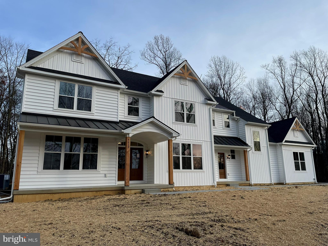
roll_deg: +1.1
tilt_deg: +12.9
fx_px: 246
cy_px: 123
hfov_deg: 67.3
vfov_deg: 53.1
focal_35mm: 26
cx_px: 164
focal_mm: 4.2
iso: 50
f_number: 1.6
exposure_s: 1/1667
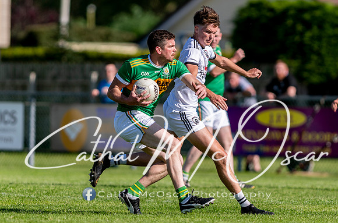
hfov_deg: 3.2
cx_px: 182
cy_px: 119
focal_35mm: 639
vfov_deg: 2.1
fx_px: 5981
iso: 110
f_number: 2.8
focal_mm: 300
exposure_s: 1/2500
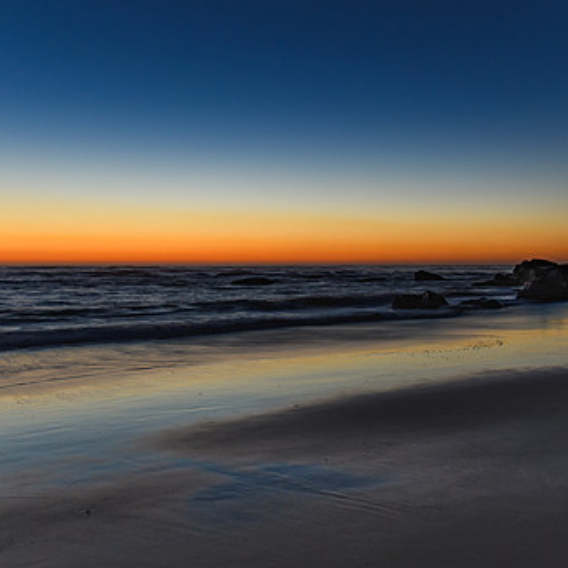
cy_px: 267
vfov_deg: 44.9
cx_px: 361
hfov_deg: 44.5
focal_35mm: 37
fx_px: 687
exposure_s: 1
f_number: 3.2
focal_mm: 16
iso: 400
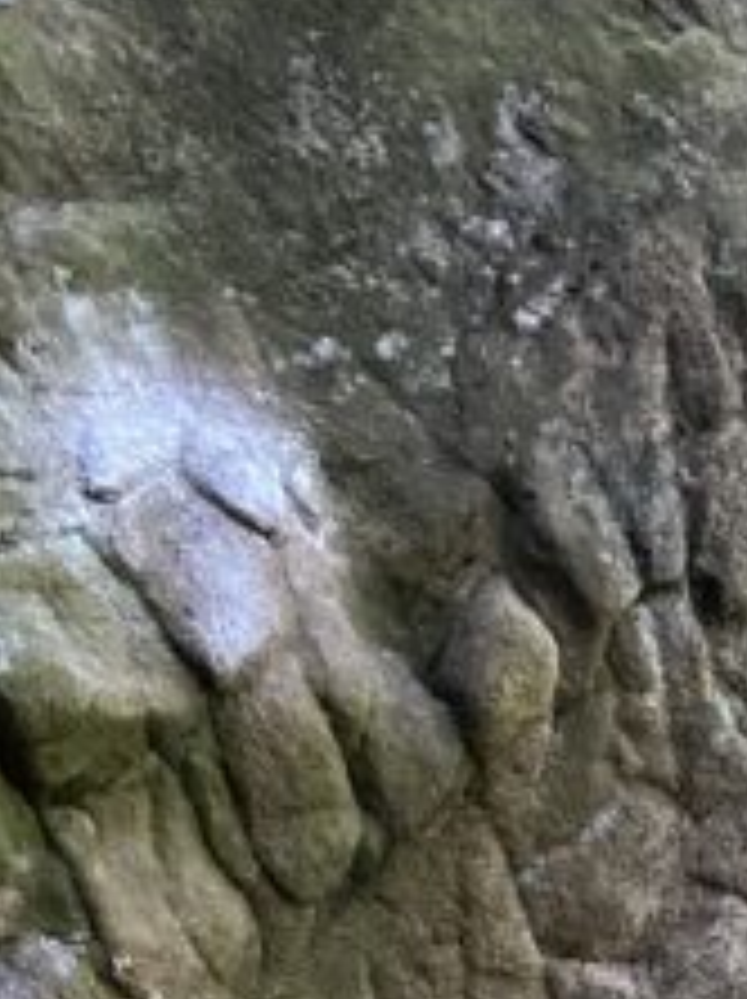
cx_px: 1575
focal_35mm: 120
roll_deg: +1.5
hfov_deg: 11.0
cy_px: 2138
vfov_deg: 13.5
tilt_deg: -4.6
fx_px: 3459
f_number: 1.8
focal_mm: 4.25
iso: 125
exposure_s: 1/95
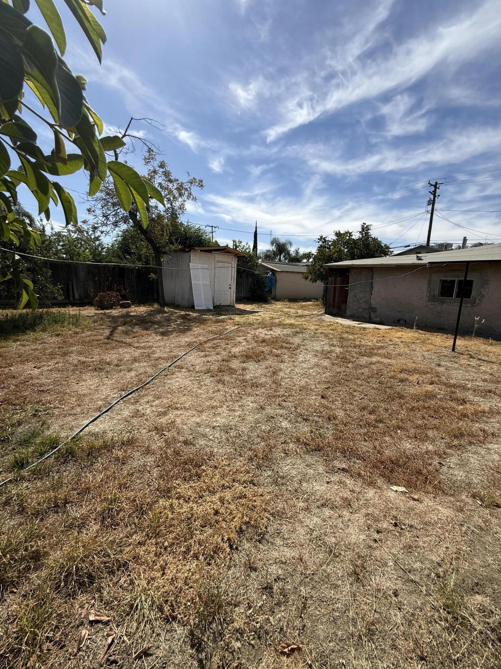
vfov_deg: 102.1
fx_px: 270
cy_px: 334
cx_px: 250
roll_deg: -1.1
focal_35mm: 14
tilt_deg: -9.4
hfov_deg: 85.7
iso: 50
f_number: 2.2
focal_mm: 2.22
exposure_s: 1/2717
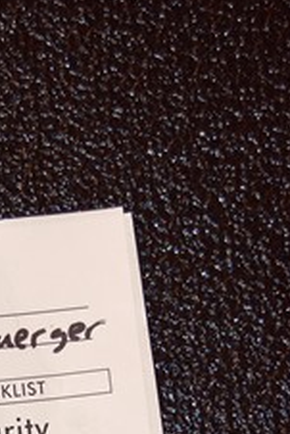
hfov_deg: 9.0
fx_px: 1822
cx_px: -28
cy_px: 463
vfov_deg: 13.4
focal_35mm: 151
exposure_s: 1/60
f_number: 5
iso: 400
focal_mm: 38
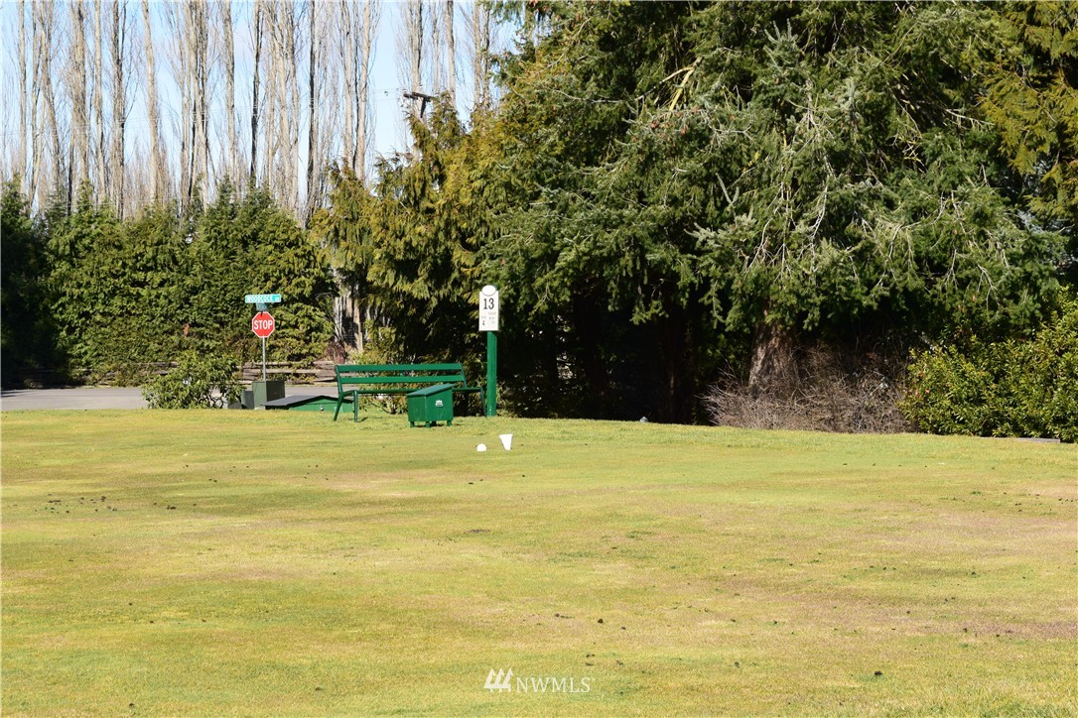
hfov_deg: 24.6
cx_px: 539
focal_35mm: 82
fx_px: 2470
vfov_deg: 16.6
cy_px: 359
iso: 400
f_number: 11
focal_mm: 55
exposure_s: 1/400
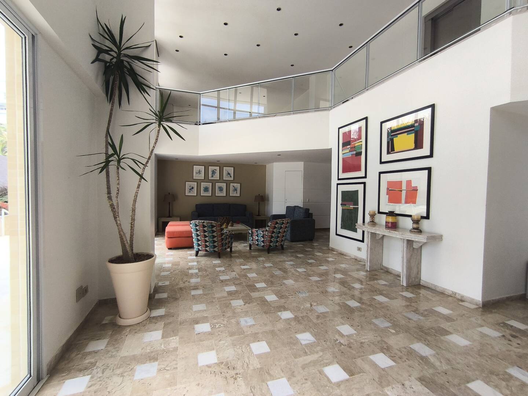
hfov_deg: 94.5
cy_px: 198
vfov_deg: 78.1
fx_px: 244
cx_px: 264
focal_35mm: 16
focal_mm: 1.65
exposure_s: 1/187
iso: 50
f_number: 2.2
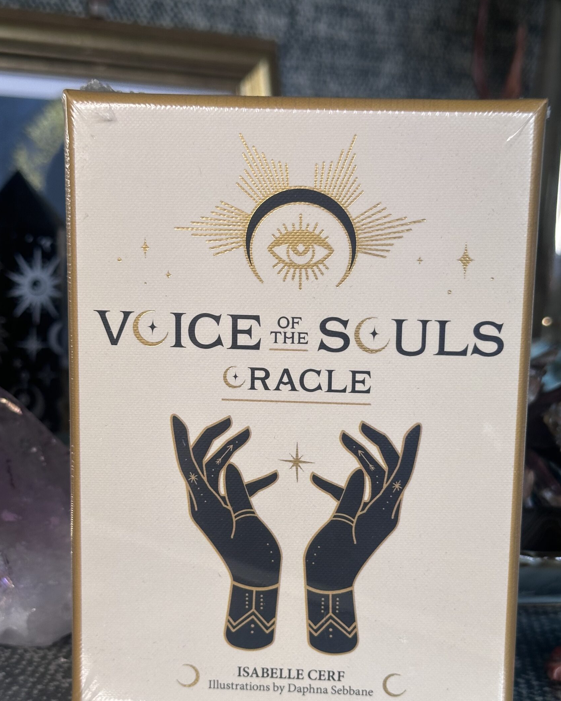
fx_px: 1183
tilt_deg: -10.8
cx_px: 312
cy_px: 425
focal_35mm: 57
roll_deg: -1.3
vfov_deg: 32.9
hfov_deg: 26.7
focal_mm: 6.86
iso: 80
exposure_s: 1/121
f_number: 1.78
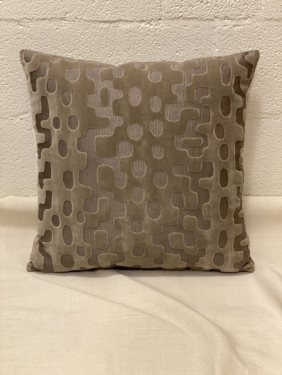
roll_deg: -0.9
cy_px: 188
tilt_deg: -20.0
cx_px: 141
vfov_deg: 36.8
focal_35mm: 52
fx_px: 565
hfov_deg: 28.0
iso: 320
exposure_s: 1/40
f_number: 2
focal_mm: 6
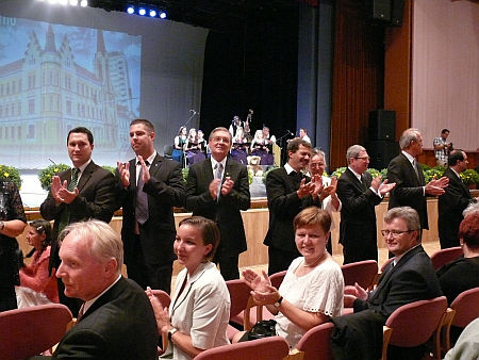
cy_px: 180
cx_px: 240
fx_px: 485
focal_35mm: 35
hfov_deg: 52.6
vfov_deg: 40.7
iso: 800
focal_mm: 7.4
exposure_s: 1/25
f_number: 2.8
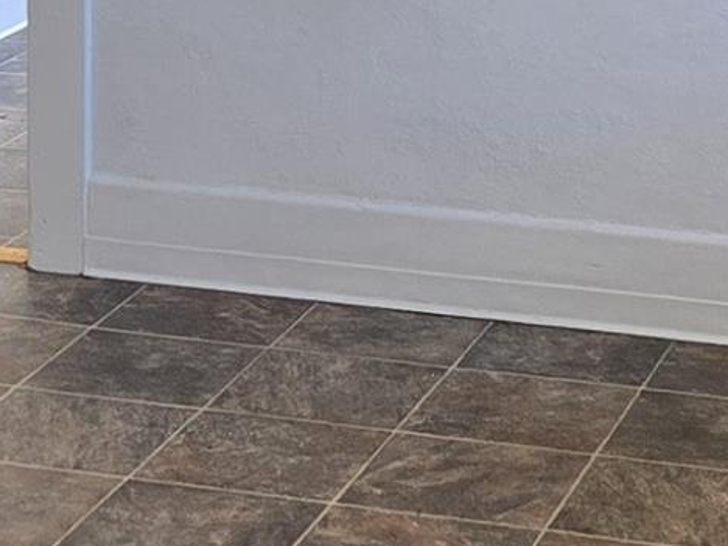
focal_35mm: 151
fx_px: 3176
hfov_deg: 13.1
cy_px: -3
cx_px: 334
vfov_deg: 9.8
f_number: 1.8
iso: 200
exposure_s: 1/120
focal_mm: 5.4
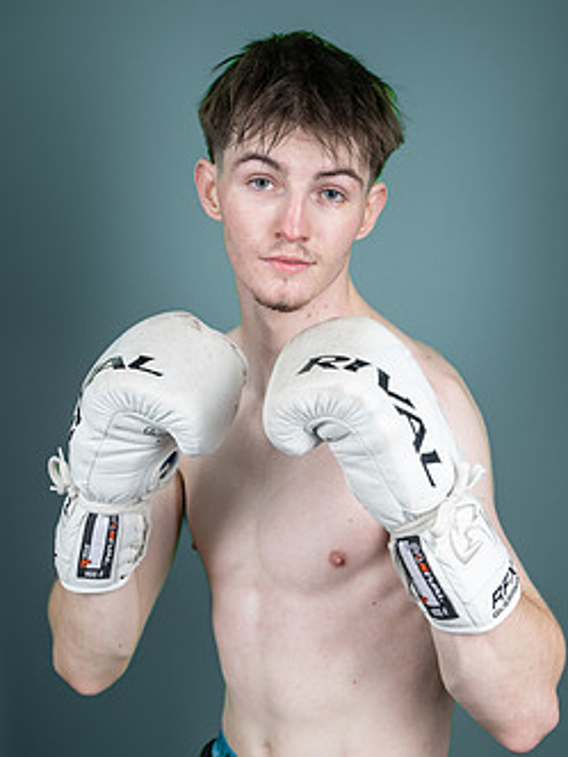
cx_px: 306
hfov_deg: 20.2
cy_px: 486
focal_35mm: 73
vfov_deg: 26.6
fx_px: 1597
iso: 400
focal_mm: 56
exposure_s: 1/160
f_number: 4
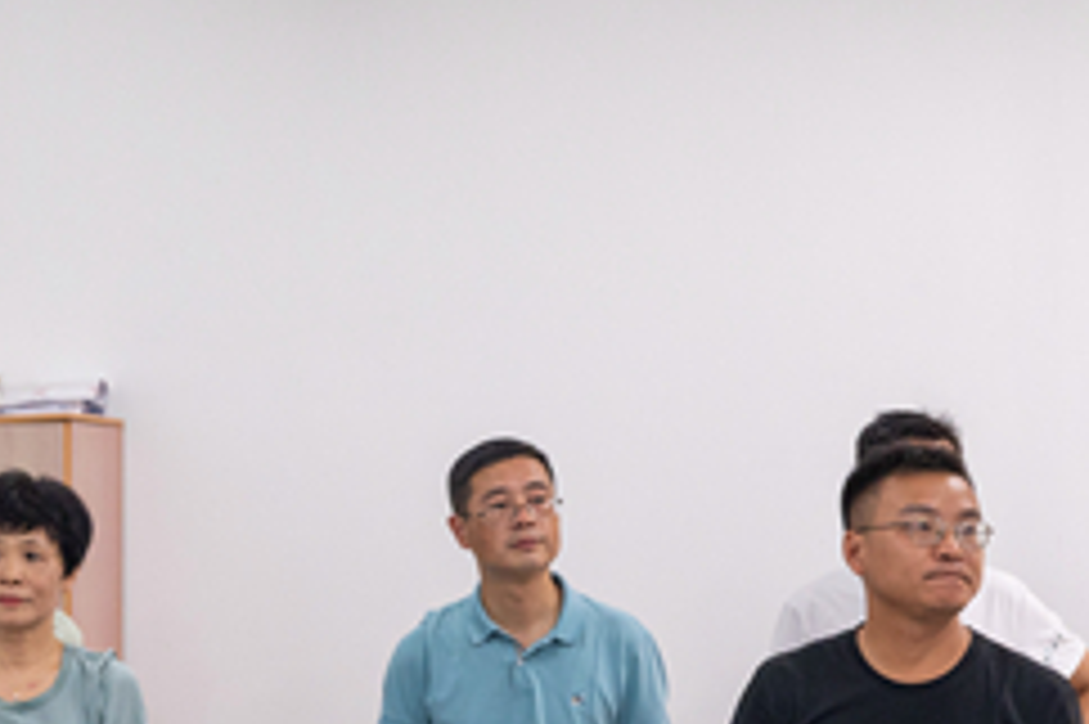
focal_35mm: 73
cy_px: 704
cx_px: -14
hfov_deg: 26.1
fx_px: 2214
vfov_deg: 18.2
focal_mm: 29.5
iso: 1600
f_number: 4.5
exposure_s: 1/160
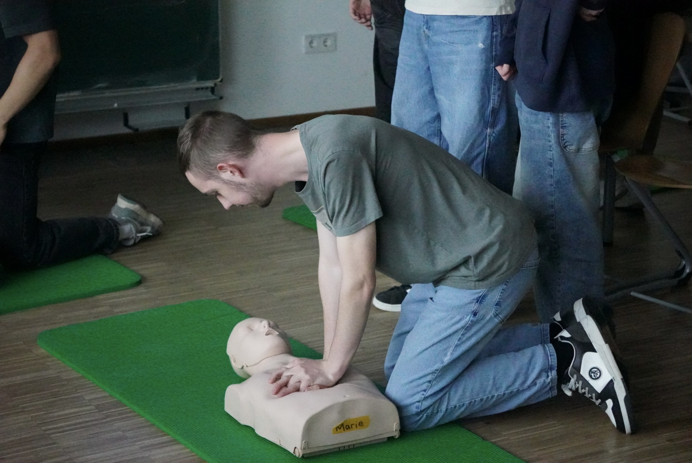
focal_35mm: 82
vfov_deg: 16.6
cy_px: 232
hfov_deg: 24.6
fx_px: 1587
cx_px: 346
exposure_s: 1/2500
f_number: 4.5
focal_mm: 55
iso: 25600
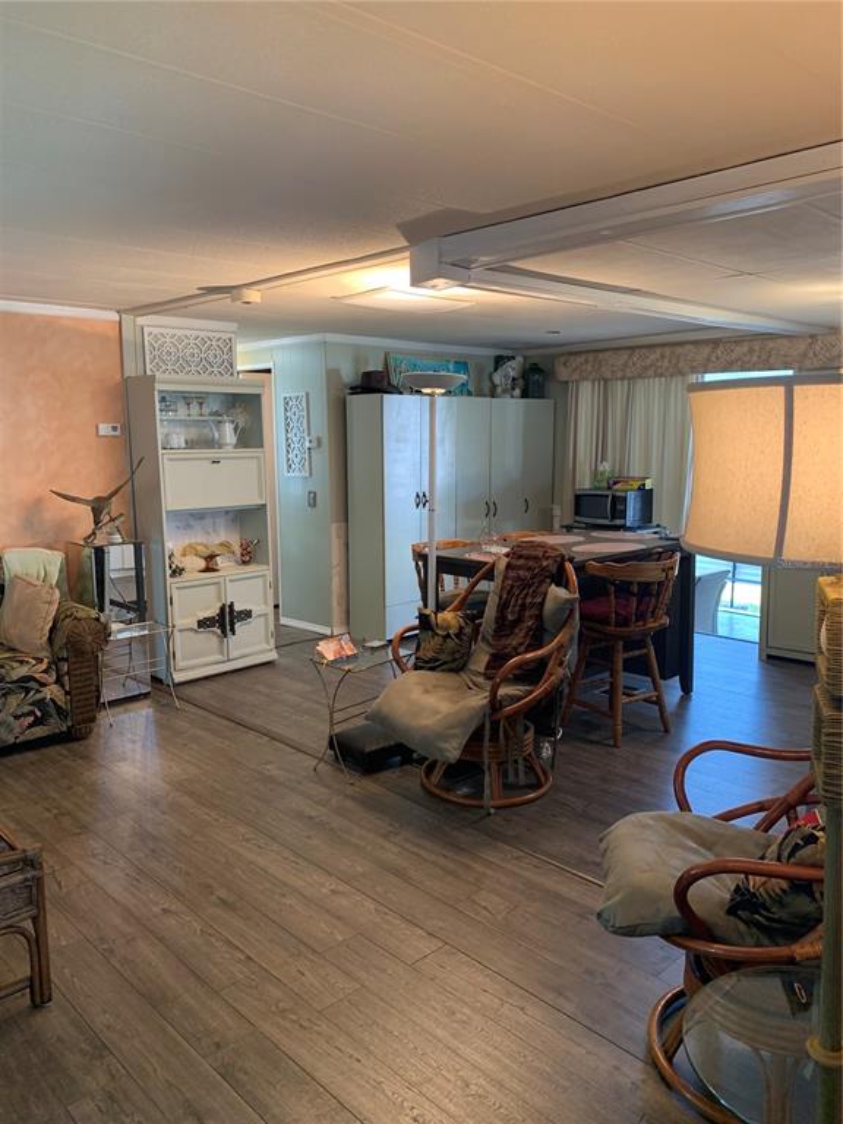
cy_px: 562
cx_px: 422
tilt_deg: -8.7
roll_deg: +1.4
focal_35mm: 26
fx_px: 844
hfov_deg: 53.1
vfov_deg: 67.3
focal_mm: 4.25
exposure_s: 1/60
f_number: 1.8
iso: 125
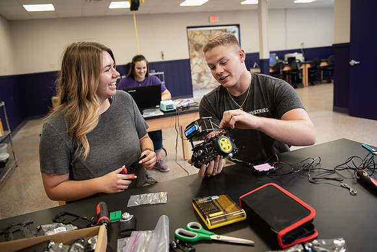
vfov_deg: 45.0
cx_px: 188
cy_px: 126
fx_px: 304
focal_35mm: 29
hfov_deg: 63.6
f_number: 3.5
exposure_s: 1/160
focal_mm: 29
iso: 640
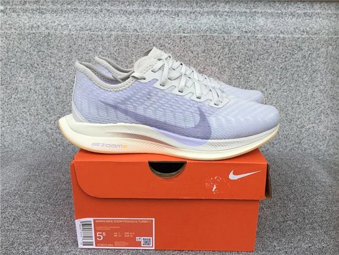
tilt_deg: -18.1
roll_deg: -0.6
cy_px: 128
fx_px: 304
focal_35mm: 31
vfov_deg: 45.4
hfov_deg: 58.4
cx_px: 170
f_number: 2.4
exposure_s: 1/696
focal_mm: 3.3
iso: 25
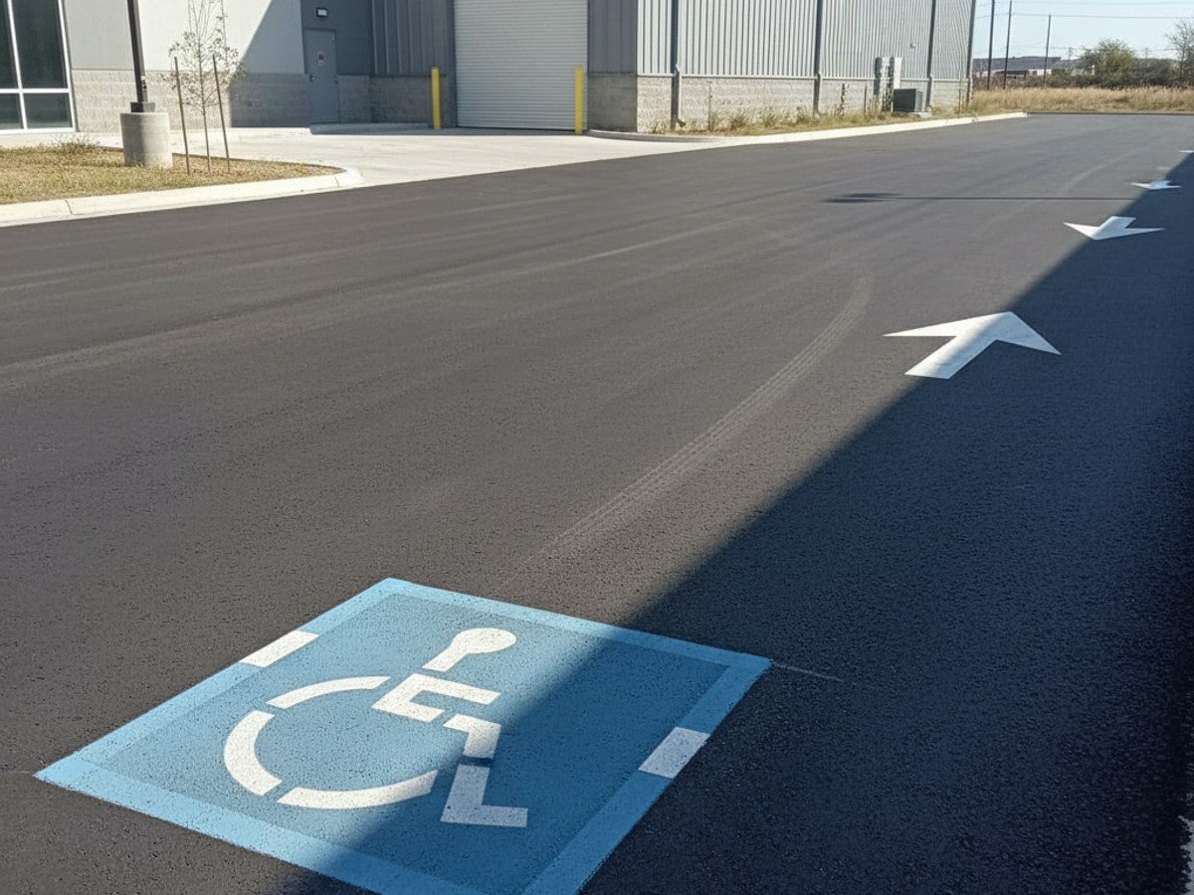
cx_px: 597
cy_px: 448
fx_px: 793
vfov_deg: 58.9
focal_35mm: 23
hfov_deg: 73.9
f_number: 1.8
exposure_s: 1/222
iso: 920
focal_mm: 6.4
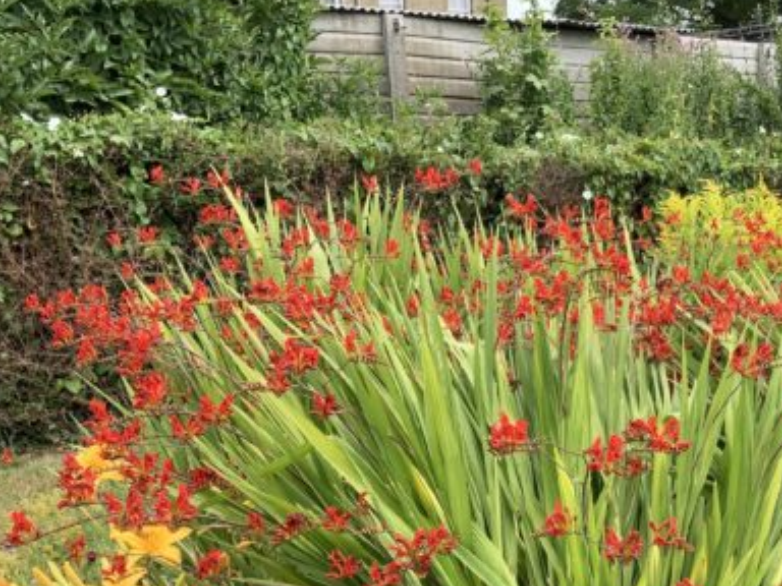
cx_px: 644
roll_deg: +1.0
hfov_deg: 33.2
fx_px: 1265
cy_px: 513
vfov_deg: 25.4
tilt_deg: -14.1
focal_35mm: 56
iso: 20
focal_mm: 3.99
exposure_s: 1/716
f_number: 1.8
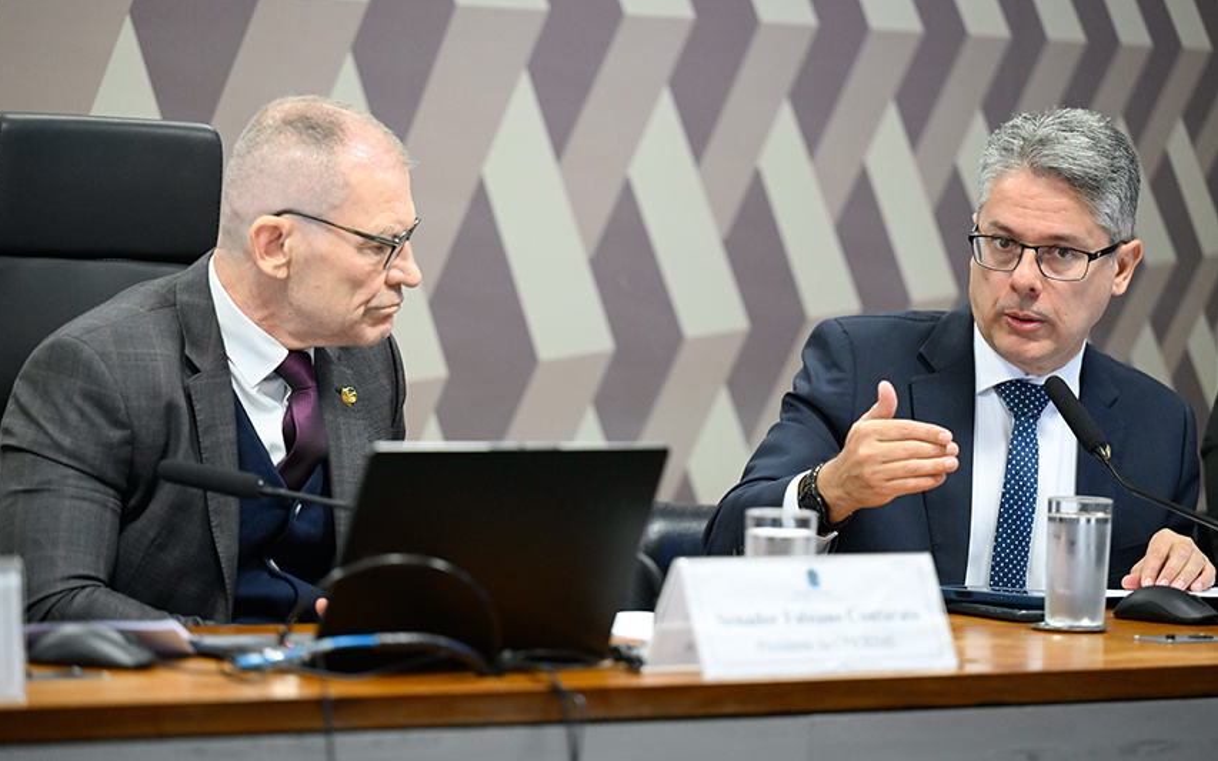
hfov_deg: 13.2
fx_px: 5278
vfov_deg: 8.2
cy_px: 380
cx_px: 605
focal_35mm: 159
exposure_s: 1/160
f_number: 2.8
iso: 2500
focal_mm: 155
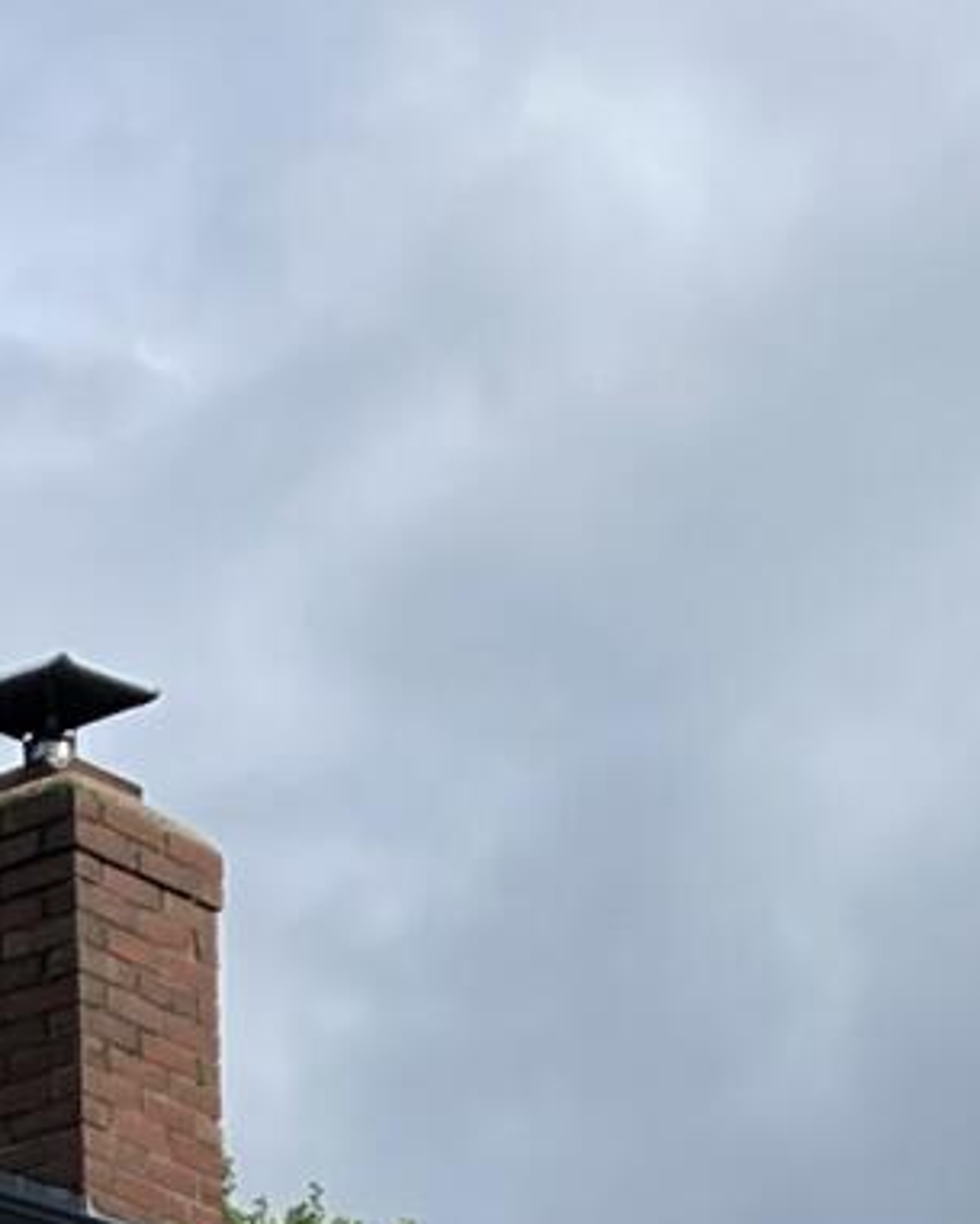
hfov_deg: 7.1
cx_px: -331
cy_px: 3598
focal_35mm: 215
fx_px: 7792
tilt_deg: +3.1
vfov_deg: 7.8
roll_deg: +1.6
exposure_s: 1/1263
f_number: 1.8
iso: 32
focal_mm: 3.99
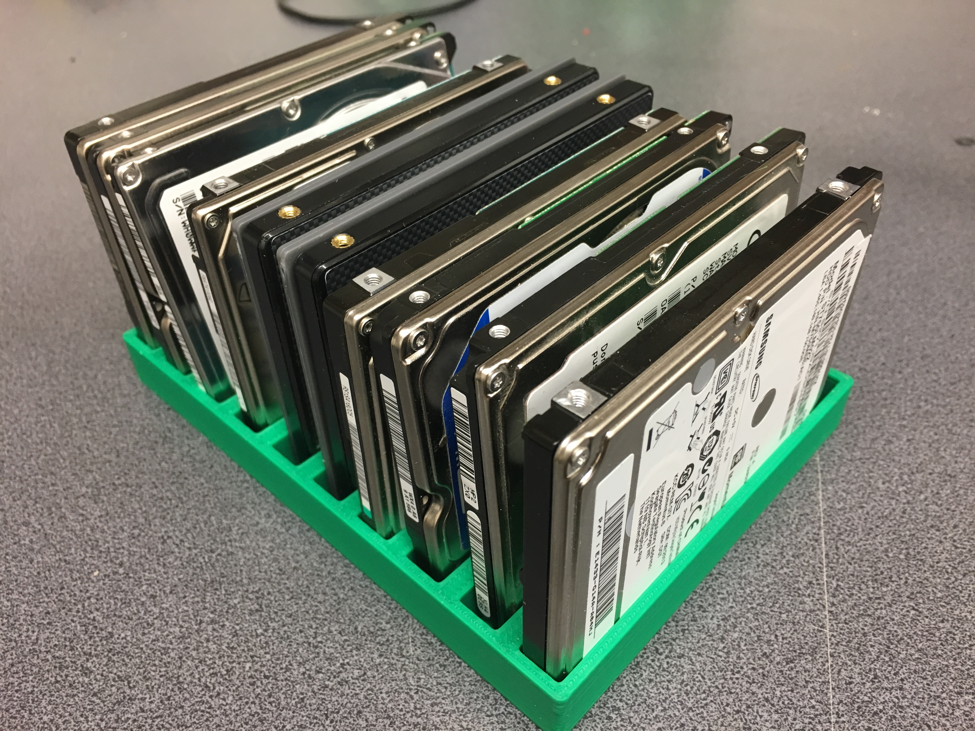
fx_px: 817
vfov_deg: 48.2
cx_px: 488
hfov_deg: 61.7
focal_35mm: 29
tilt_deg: -41.3
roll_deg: +2.3
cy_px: 366
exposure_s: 1/33
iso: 125
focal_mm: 4.15
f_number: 2.2
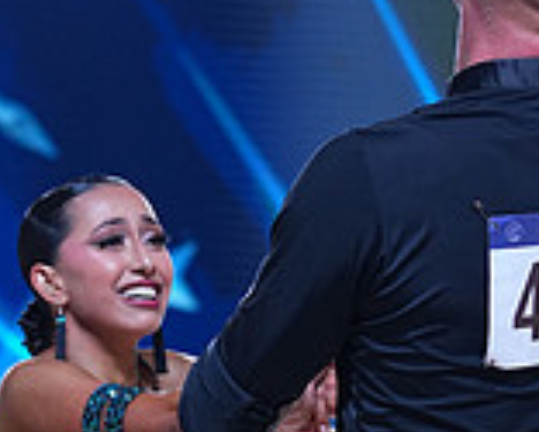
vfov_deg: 5.4
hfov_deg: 6.8
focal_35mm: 282
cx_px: 375
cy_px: 729
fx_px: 4501
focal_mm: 81
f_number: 4
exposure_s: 1/400
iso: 640
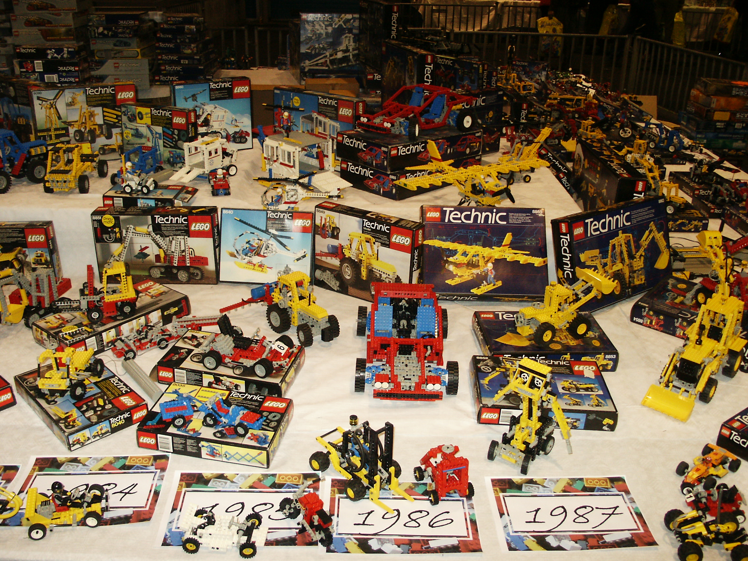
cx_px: 374
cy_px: 280
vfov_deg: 40.7
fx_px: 756
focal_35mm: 35
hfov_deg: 52.6
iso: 200
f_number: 3
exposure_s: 1/45
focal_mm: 7.18
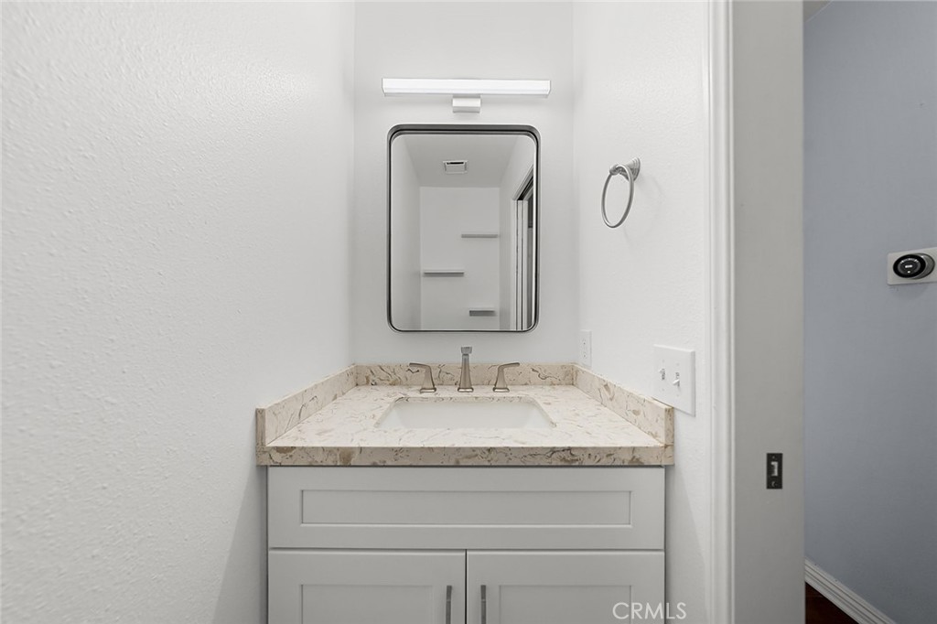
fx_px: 312
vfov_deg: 90.0
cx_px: 468
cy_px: 312
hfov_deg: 112.6
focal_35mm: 12
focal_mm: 12
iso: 1000
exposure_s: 1/30
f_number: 5.6
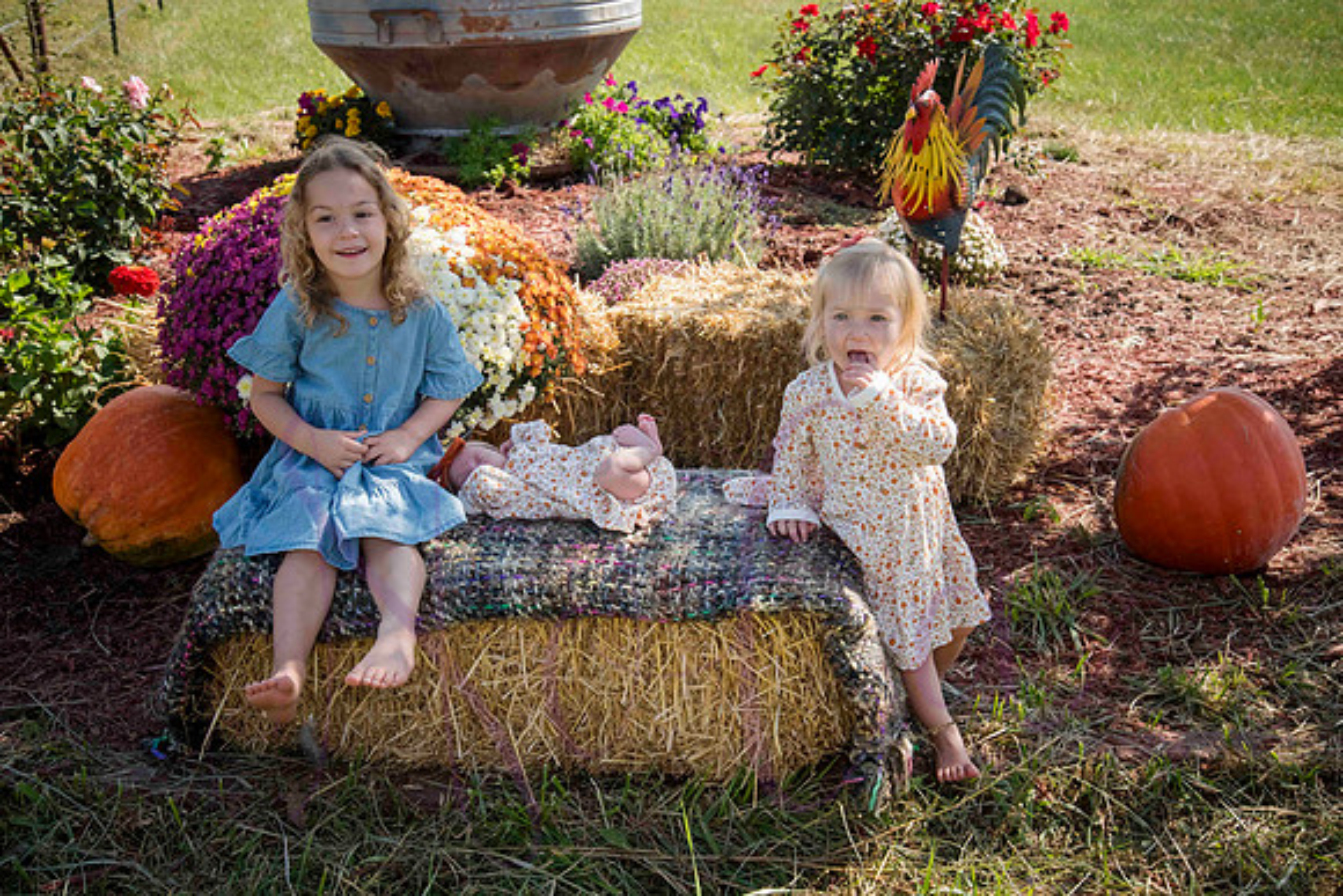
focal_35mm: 48
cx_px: 672
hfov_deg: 41.1
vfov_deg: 28.1
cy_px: 448
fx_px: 1791
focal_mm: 48
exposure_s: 1/500
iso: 400
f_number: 9
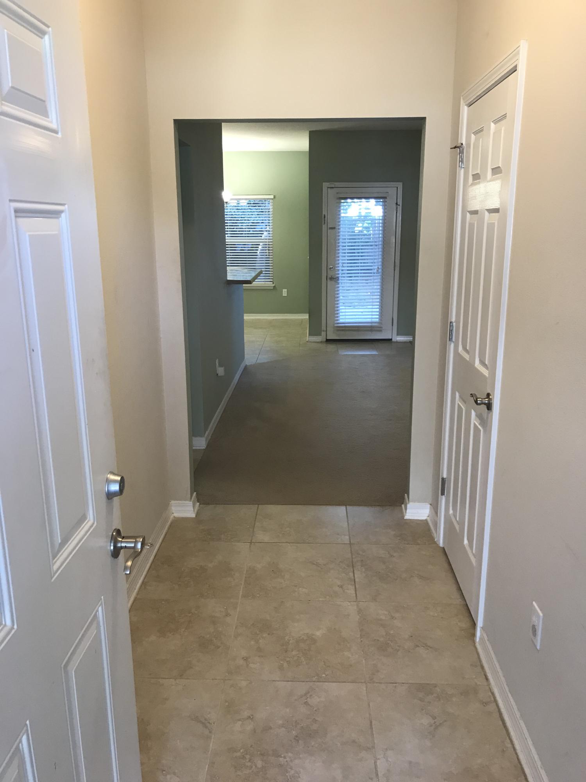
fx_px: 632
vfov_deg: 63.4
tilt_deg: -13.0
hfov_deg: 49.7
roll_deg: +0.1
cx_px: 293
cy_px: 391
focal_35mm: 28
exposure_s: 1/20
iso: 40
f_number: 1.8
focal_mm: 3.99
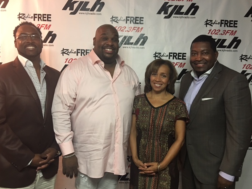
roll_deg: -2.5
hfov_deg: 58.4
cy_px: 99
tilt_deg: -8.2
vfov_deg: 45.4
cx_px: 125
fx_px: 226
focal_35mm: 31
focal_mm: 4.15
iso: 100
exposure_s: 1/10
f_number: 2.2
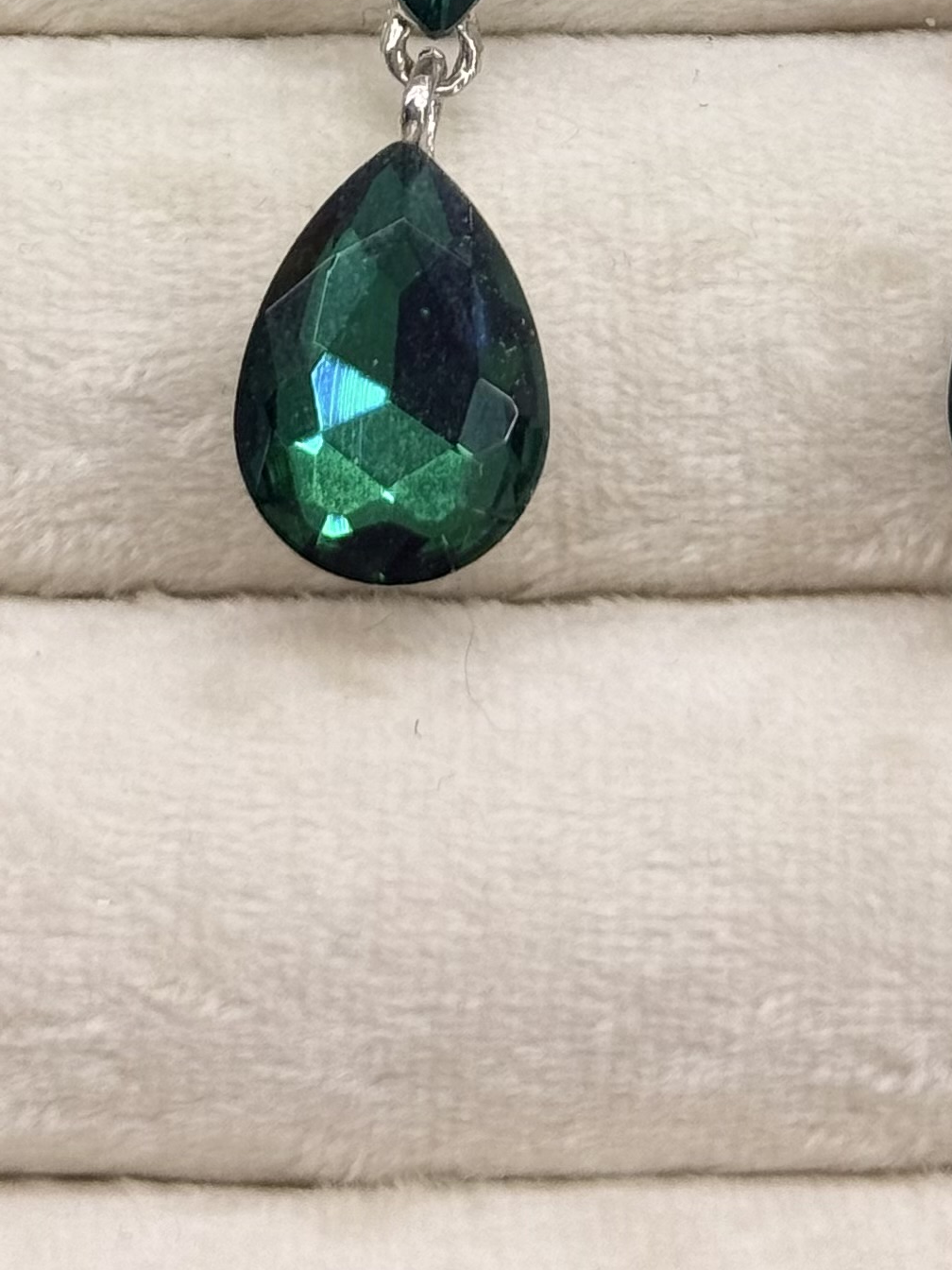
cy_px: -604
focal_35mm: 144
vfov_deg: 13.0
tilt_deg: -74.0
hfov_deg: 10.3
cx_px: 484
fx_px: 5280
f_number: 1.78
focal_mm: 6.76
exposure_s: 1/135
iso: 50
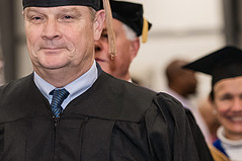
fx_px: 1794
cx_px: 88
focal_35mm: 267
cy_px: 90
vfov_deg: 5.1
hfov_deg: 7.7
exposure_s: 1/200
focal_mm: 110
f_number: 3.2
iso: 2000
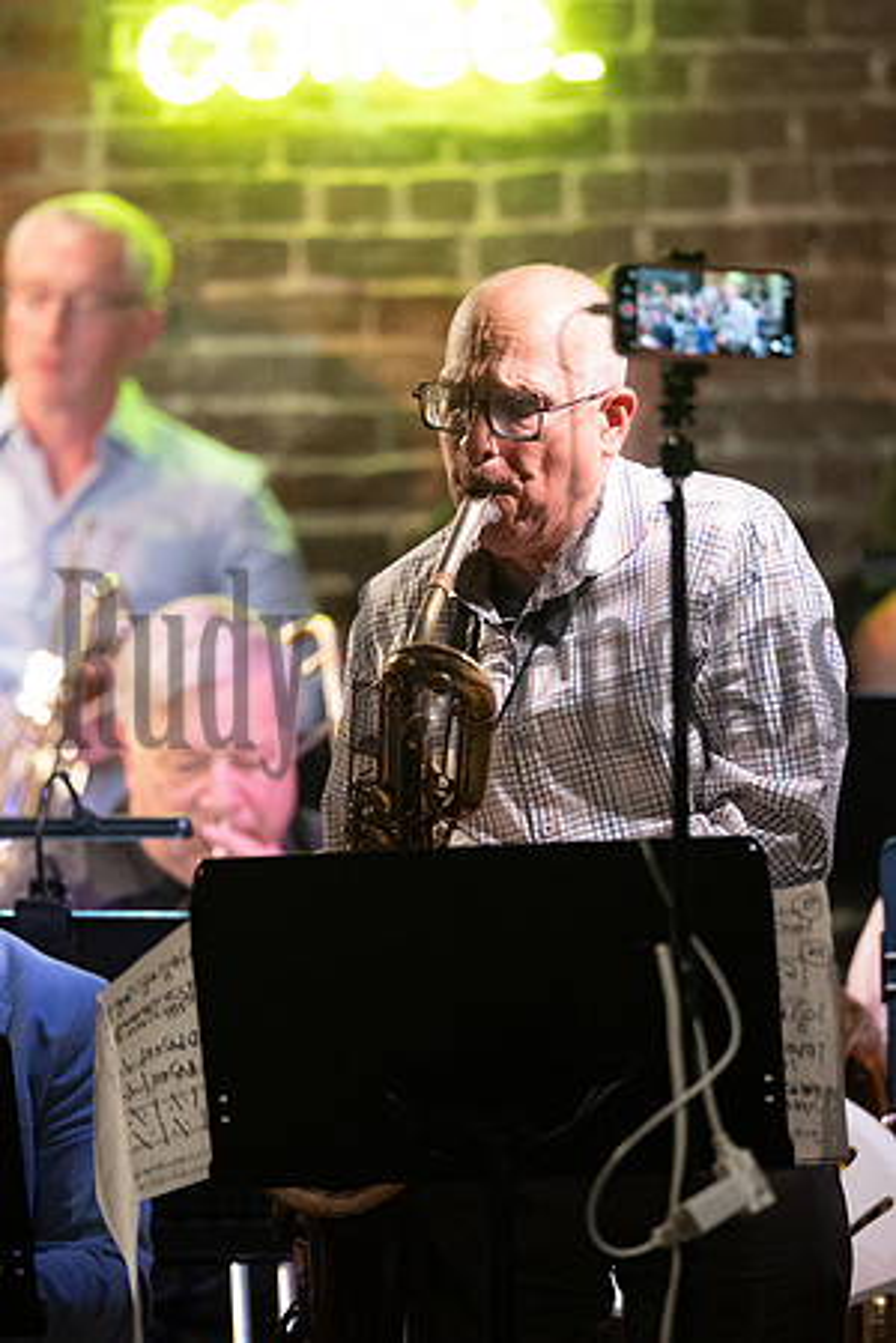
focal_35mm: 300
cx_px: 448
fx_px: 11199
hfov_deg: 4.6
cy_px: 672
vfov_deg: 6.9
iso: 5000
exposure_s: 1/200
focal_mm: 200
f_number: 2.8
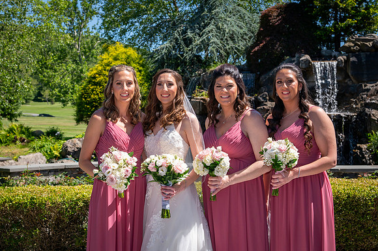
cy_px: 126
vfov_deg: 26.0
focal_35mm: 52
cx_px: 189
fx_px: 546
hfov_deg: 38.2
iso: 500
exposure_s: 1/1000
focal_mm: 52
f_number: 9
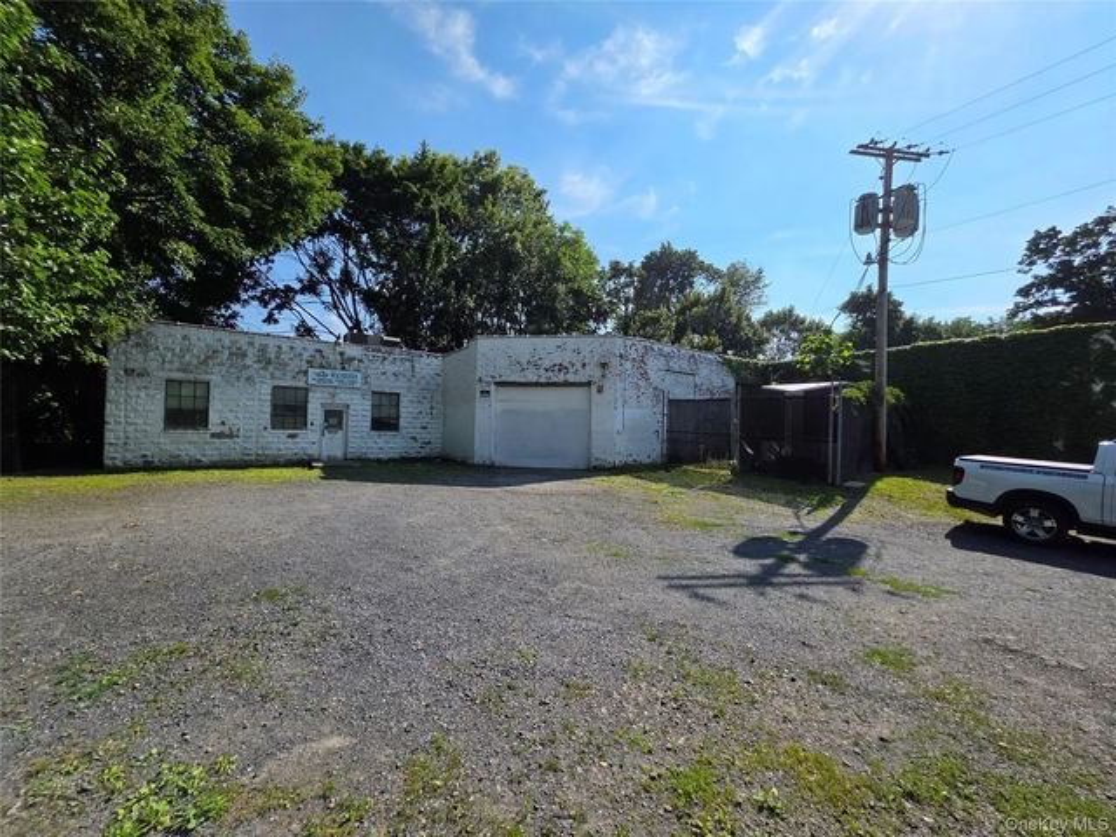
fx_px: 419
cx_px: 558
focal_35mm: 13
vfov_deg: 89.9
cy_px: 418
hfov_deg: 106.2
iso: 40
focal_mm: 2.2
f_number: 1.9
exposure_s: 1/2929
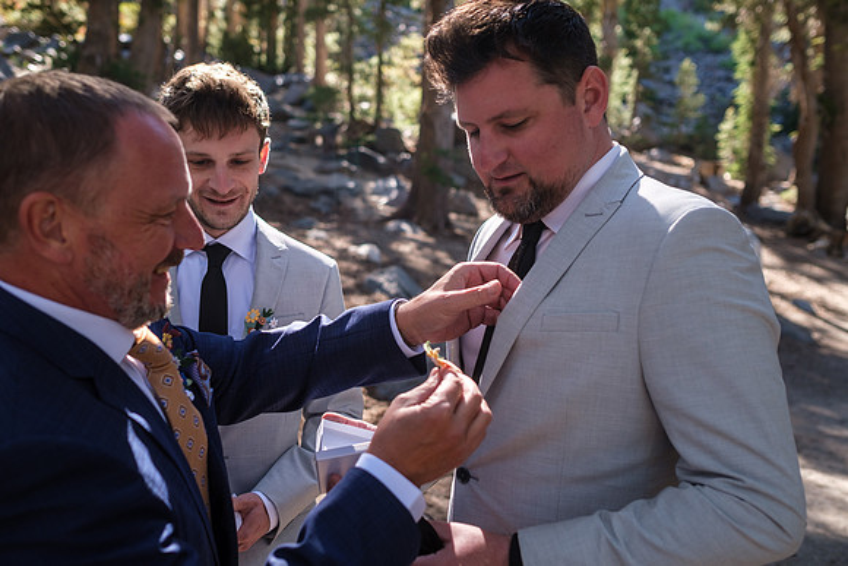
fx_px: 825
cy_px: 283
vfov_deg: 37.9
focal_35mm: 35
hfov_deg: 54.4
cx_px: 424
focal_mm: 23
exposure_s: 1/420
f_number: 2.5
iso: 160
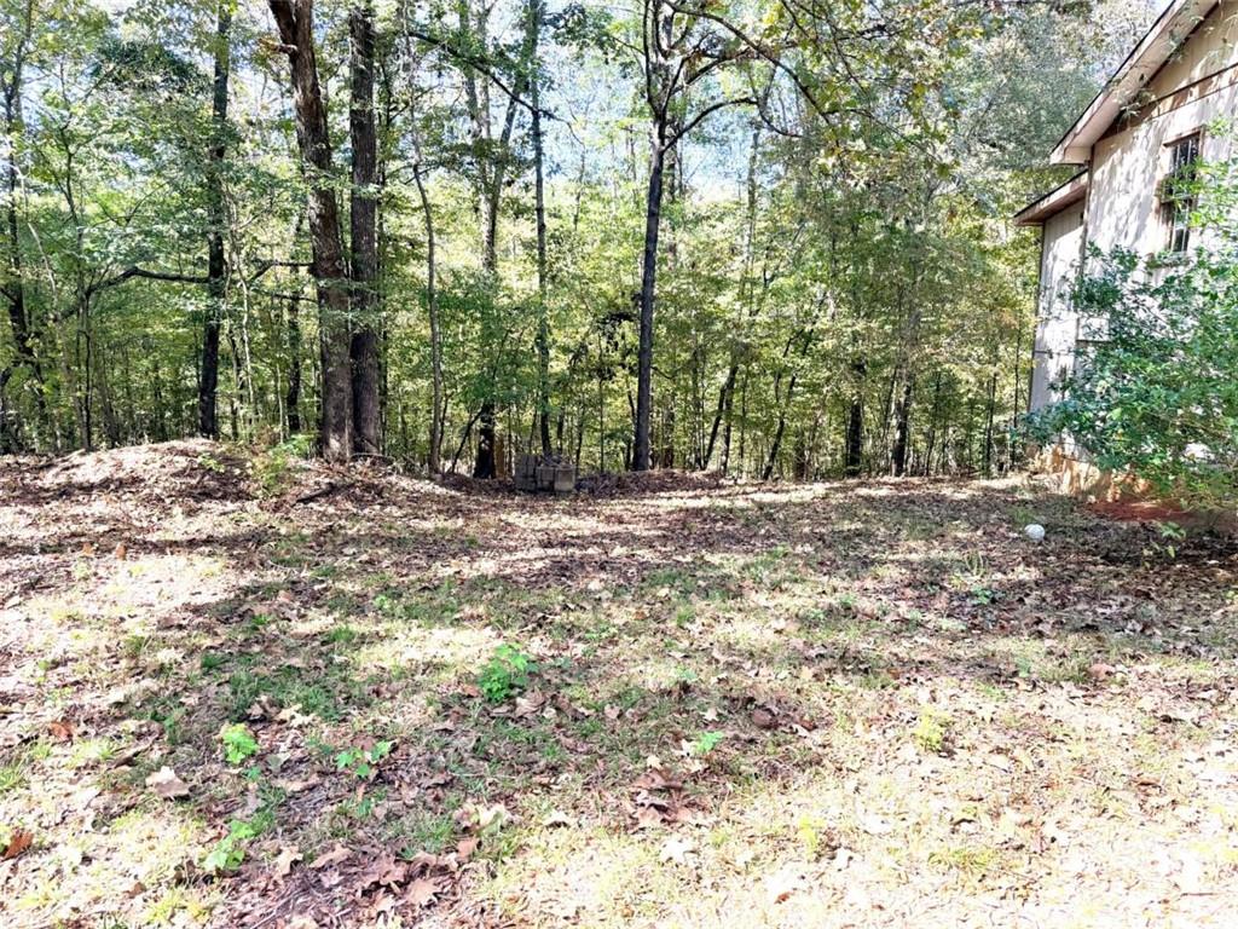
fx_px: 858
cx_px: 619
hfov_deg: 71.6
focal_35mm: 24
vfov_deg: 56.8
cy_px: 464
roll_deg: +1.0
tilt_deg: -9.2
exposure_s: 1/309
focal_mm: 6.76
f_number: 1.78
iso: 100
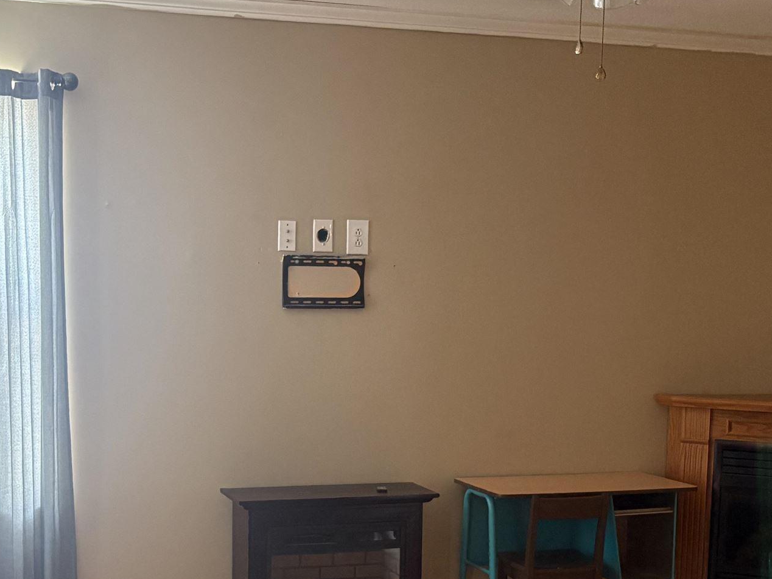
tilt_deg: -7.5
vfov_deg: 23.0
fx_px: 1405
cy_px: 451
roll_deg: +0.1
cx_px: 352
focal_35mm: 63
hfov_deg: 30.7
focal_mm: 5.96
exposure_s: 1/60
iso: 400
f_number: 1.6
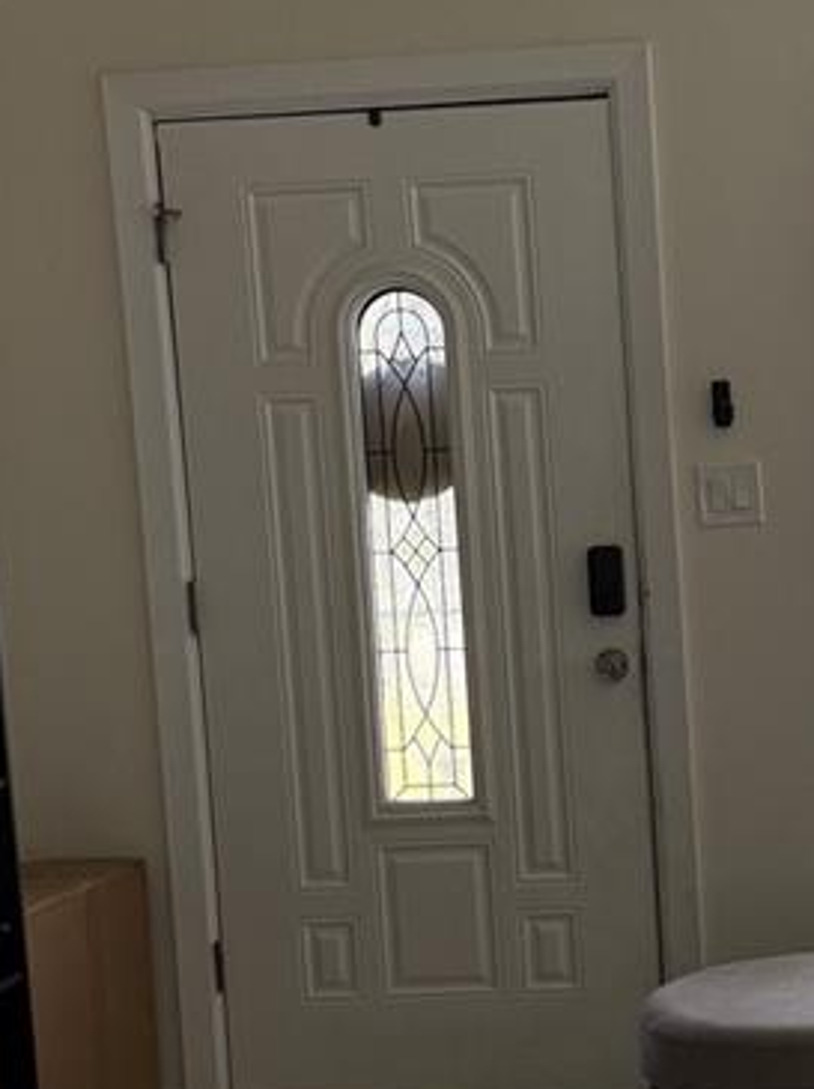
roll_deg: +3.1
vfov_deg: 24.7
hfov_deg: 18.1
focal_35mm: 79
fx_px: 2481
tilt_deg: -5.5
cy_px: 630
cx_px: 856
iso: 125
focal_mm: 6.76
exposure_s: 1/223
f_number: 1.78
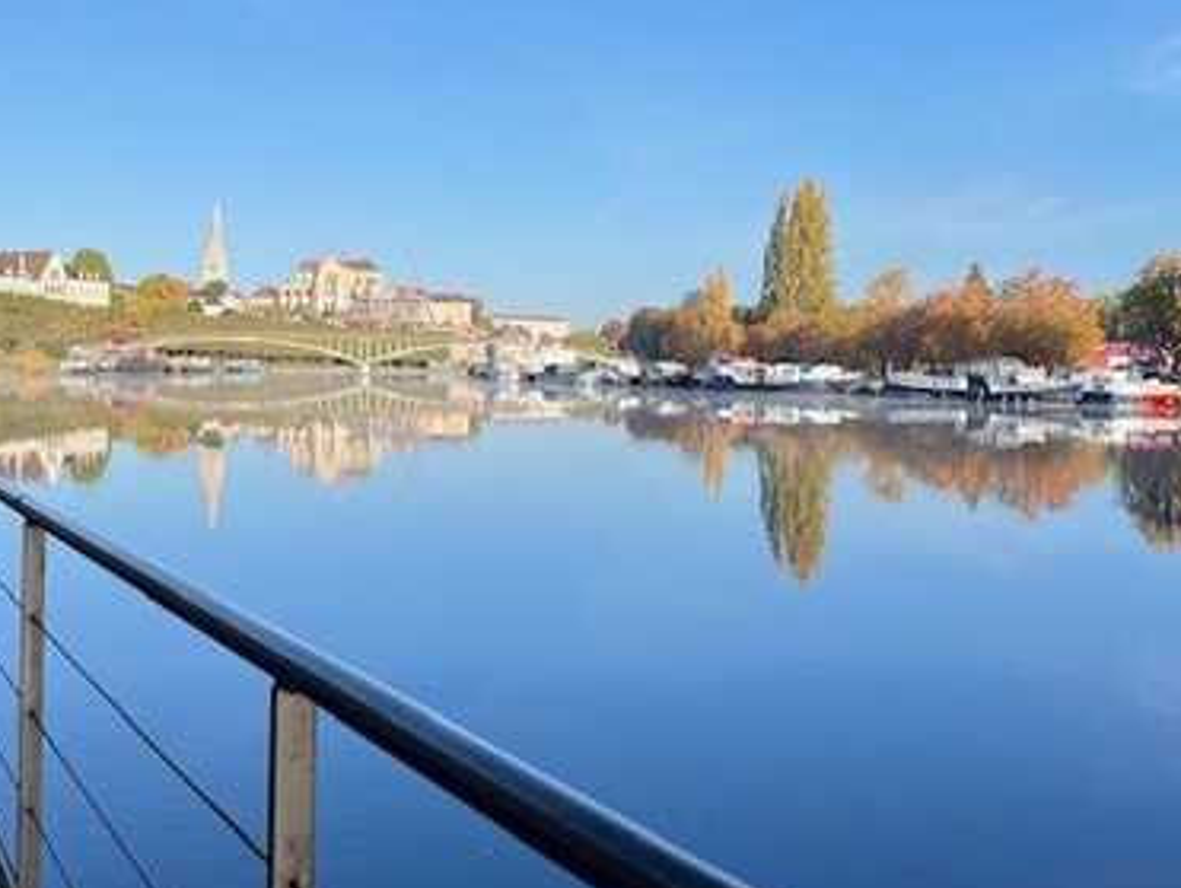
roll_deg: -1.5
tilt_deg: -0.3
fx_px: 1434
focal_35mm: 42
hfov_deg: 44.6
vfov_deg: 34.3
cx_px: 481
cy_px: 353
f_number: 1.6
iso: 50
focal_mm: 5.1
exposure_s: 1/2179
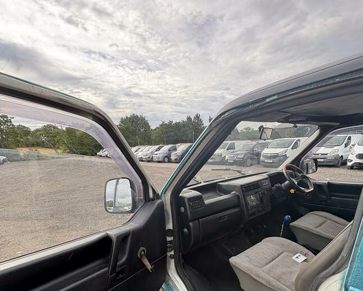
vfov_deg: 67.2
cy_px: 212
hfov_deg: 83.2
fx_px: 204
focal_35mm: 19
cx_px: 189
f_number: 2.2
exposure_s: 1/235
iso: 40
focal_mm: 2.22
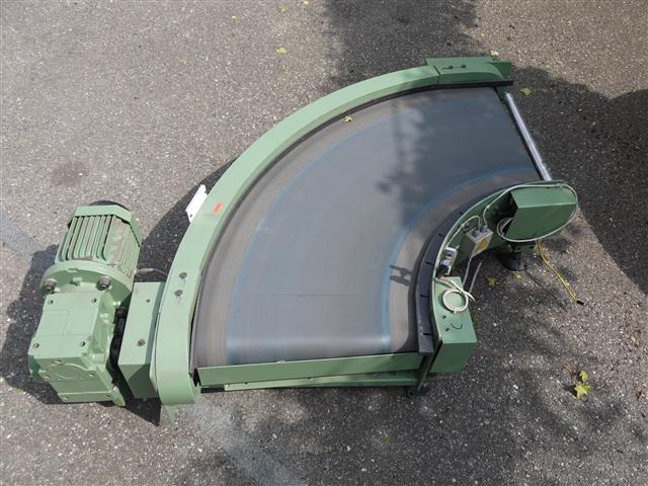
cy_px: 243
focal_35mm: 30
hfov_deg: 60.0
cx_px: 324
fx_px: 562
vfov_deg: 46.8
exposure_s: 1/400
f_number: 6.3
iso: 100
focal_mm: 15
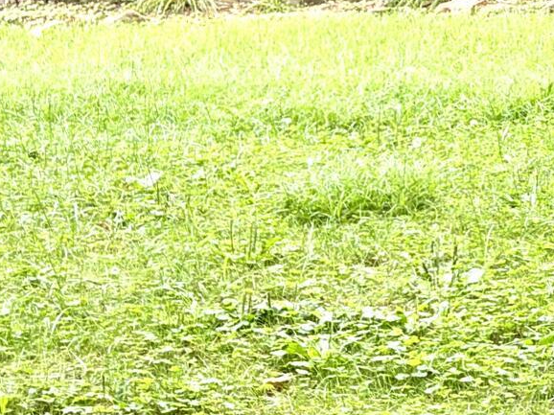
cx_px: 1046
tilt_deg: +1.2
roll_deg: -1.4
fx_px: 2160
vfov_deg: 10.3
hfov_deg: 13.0
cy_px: -331
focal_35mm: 135
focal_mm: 5.96
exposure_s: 1/226
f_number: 1.6
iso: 50
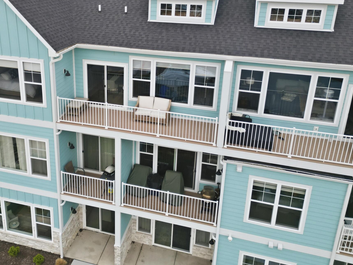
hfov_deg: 52.0
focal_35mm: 35
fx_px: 357
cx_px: 129
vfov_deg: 40.1
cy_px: 82
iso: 140
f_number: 1.7
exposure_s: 1/1000
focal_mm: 6.7
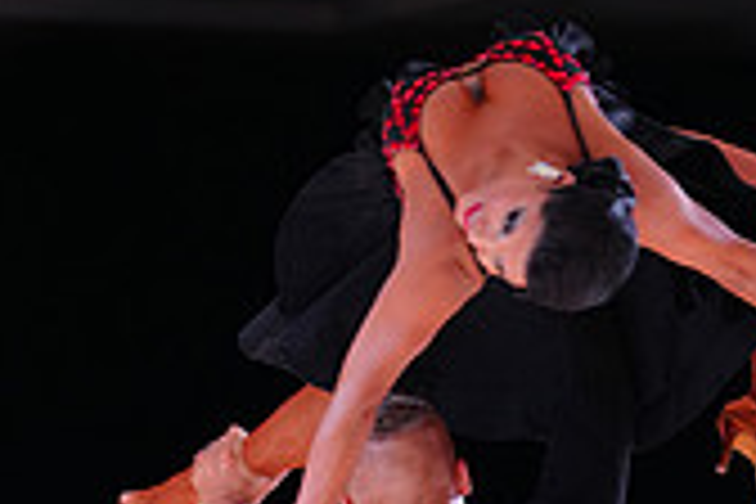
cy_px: 810
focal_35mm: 339
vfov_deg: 4.0
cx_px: 461
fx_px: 7118
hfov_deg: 6.1
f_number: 2.8
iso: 1600
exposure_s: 1/400
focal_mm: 98
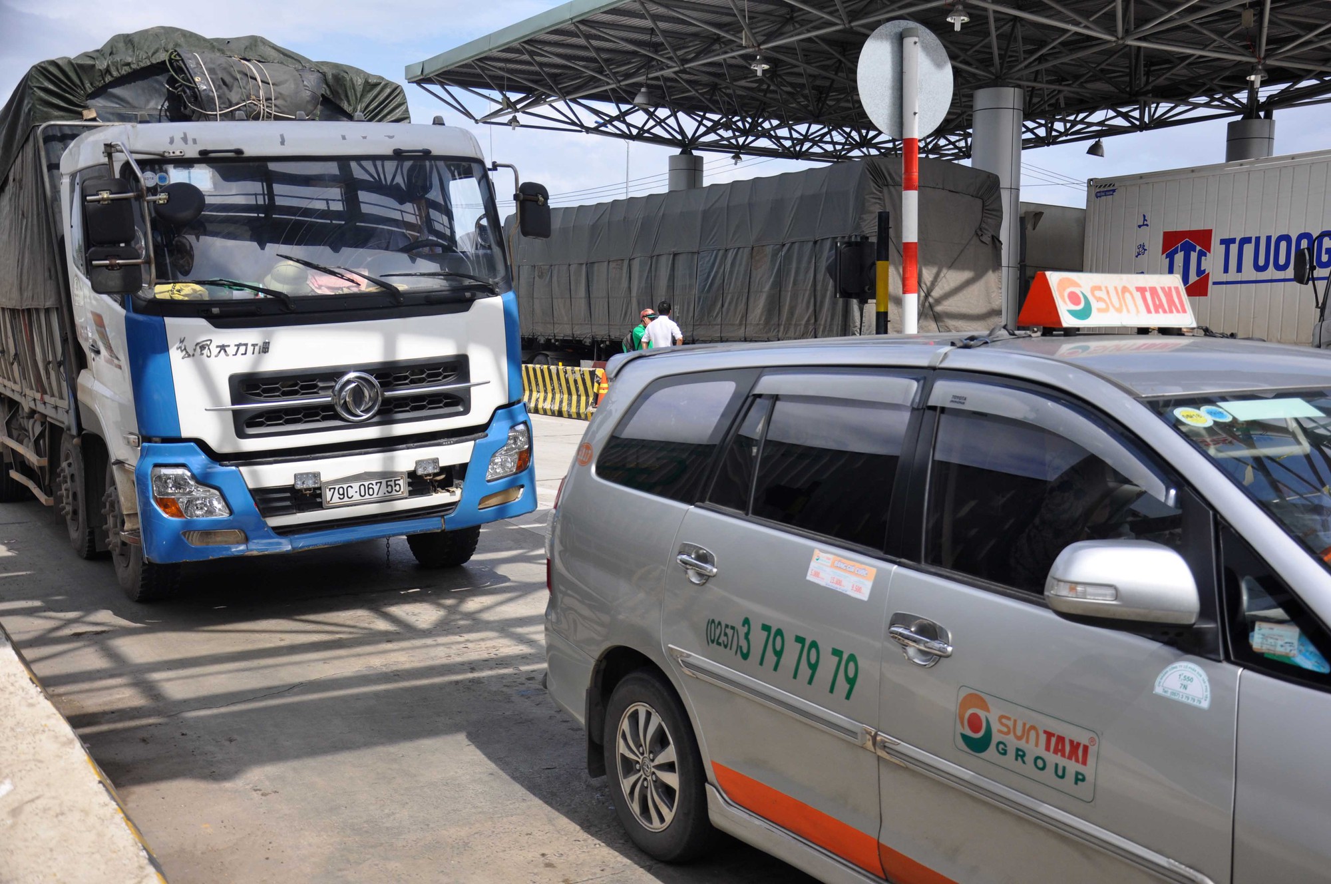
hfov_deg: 49.6
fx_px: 1440
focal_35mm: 39
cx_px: 666
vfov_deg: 34.1
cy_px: 442
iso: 250
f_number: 4
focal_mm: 26
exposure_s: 1/1600
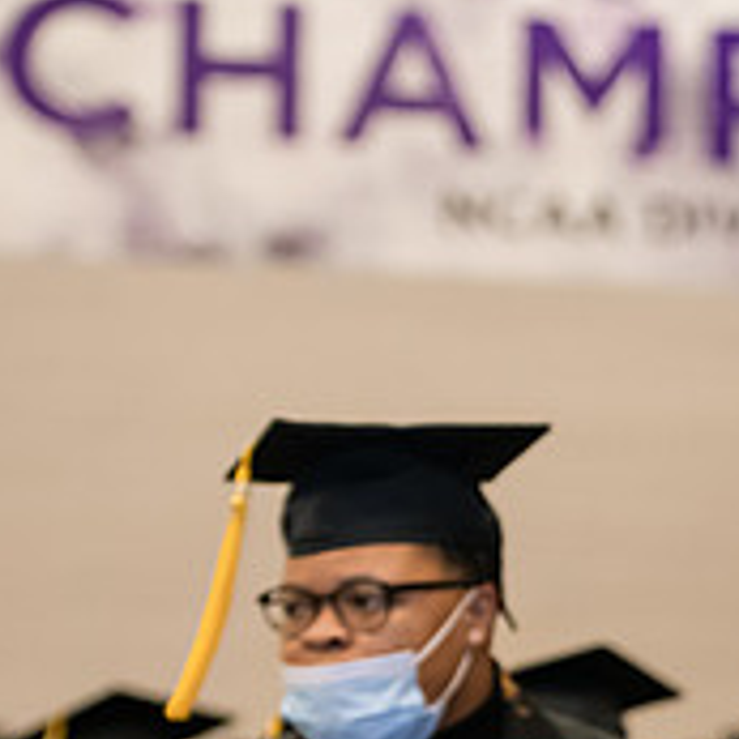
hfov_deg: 6.6
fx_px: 6328
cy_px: 737
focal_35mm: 262
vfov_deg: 6.7
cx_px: 1081
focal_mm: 92
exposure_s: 1/200
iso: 1600
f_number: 3.5
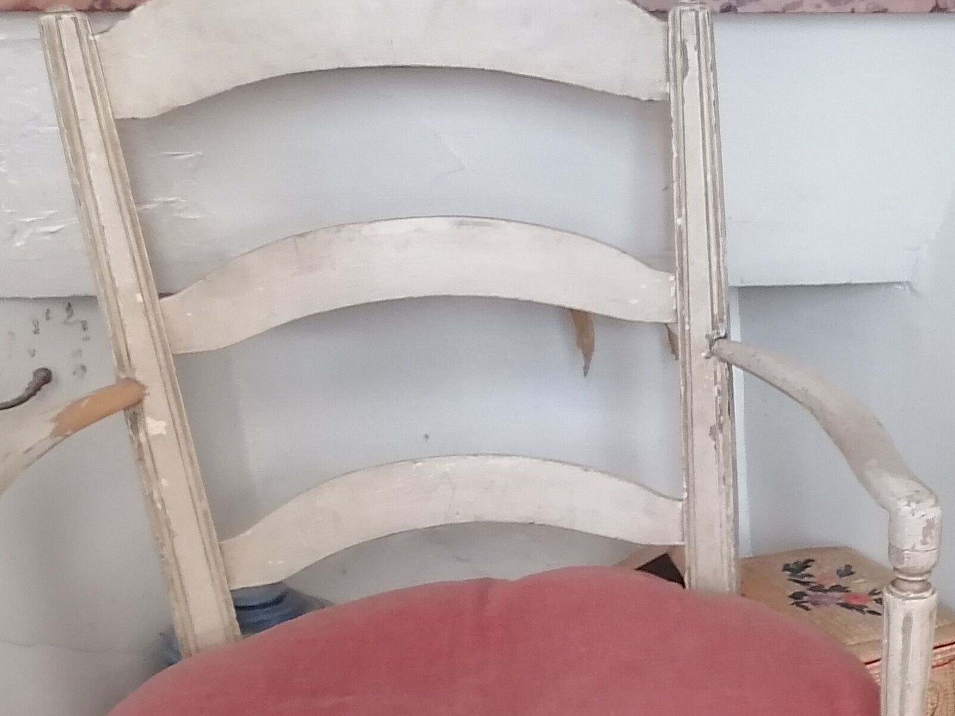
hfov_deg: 27.8
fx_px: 1793
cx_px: 993
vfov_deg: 22.0
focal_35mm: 65
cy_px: 656
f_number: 1.8
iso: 640
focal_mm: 5.3
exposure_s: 1/25
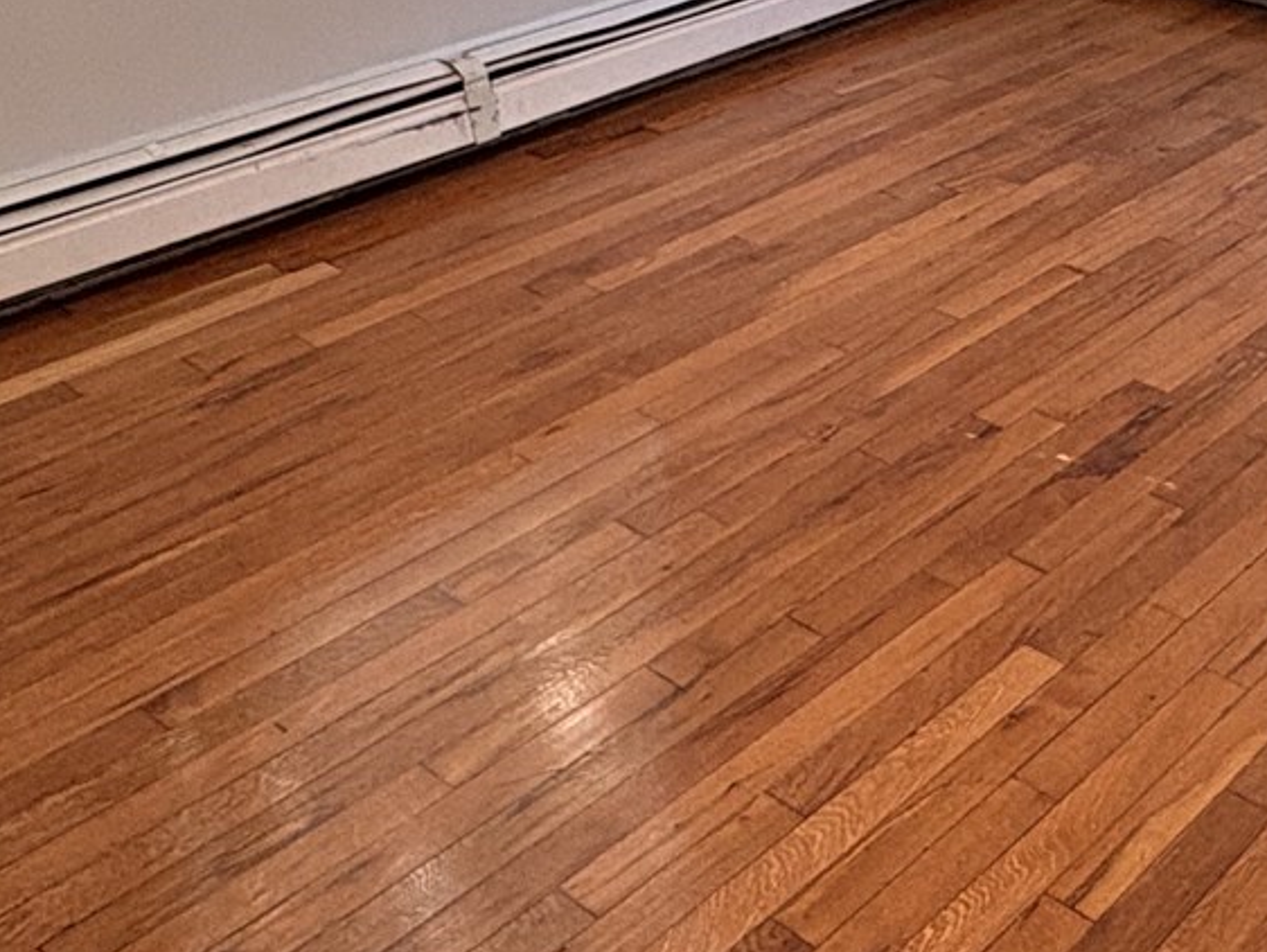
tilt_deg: -18.4
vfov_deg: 27.3
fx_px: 1867
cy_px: 59
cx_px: 967
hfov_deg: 36.5
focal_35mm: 51
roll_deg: -1.5
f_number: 2.2
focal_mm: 2.22
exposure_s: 1/60
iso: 200
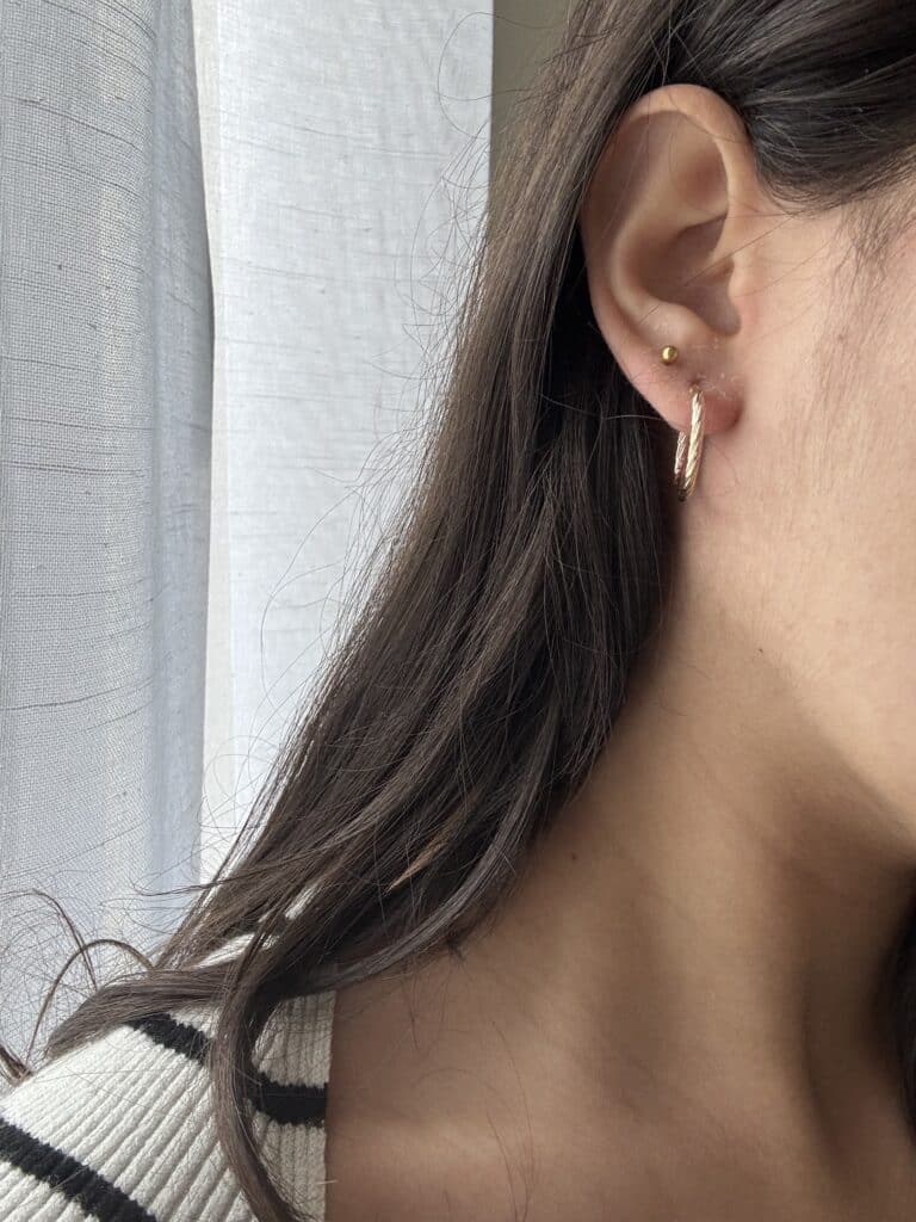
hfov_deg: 46.8
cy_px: 611
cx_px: 458
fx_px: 1058
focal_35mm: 30
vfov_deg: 60.0
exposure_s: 1/121
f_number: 1.9
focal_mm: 2.69
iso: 32
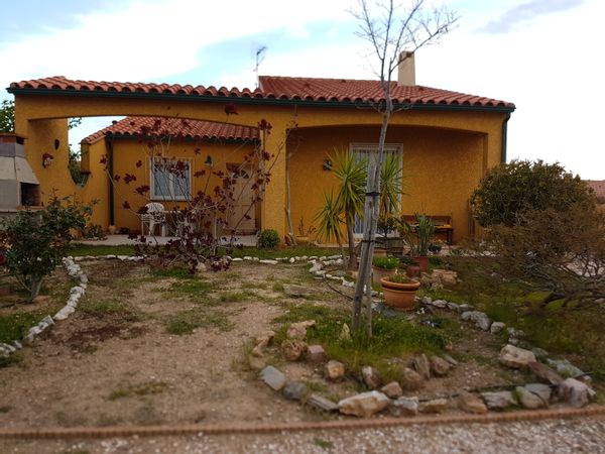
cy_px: 227
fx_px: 454
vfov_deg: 53.1
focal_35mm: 26
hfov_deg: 67.3
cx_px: 302
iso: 40
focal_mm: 4.2
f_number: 1.7
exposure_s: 1/134
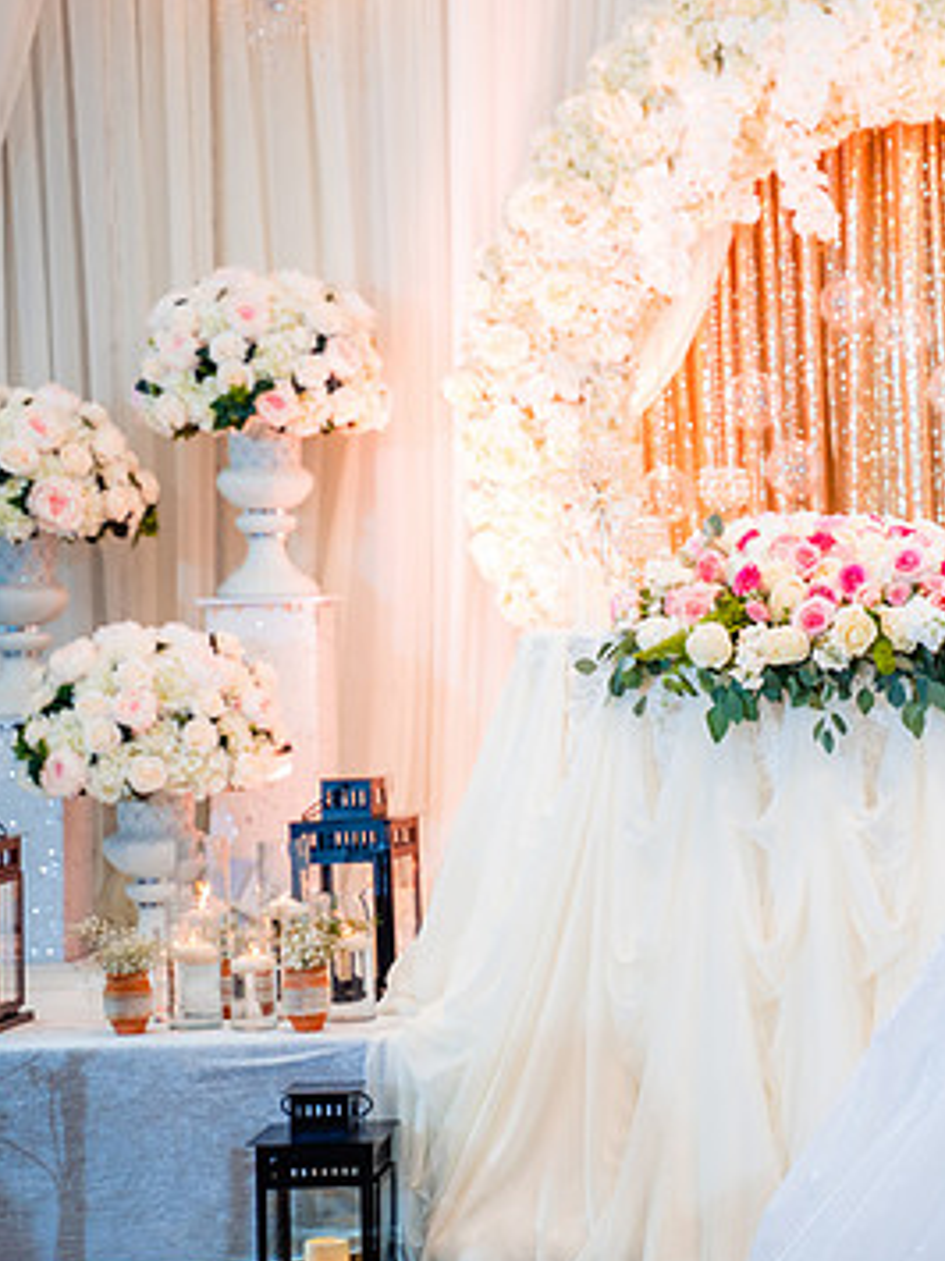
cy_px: 655
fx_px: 3606
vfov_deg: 19.8
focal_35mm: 99
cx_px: 934
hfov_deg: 14.7
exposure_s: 1/160
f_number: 3.5
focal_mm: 63
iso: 1000
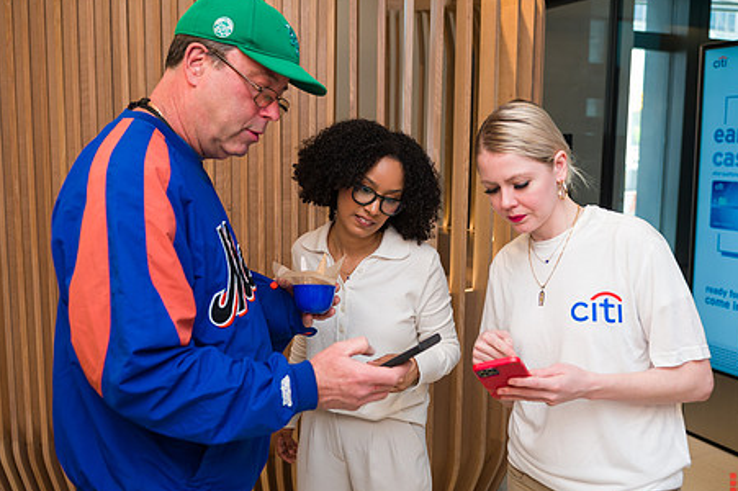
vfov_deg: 36.8
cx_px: 371
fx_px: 737
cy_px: 242
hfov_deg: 53.2
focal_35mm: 36
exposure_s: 1/200
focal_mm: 28
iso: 400
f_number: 4
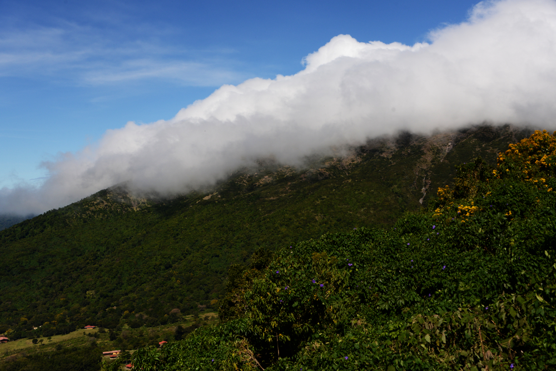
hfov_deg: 41.1
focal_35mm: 48
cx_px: 278
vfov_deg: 28.1
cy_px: 186
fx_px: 741
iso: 250
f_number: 8
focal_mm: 48
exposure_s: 1/1250
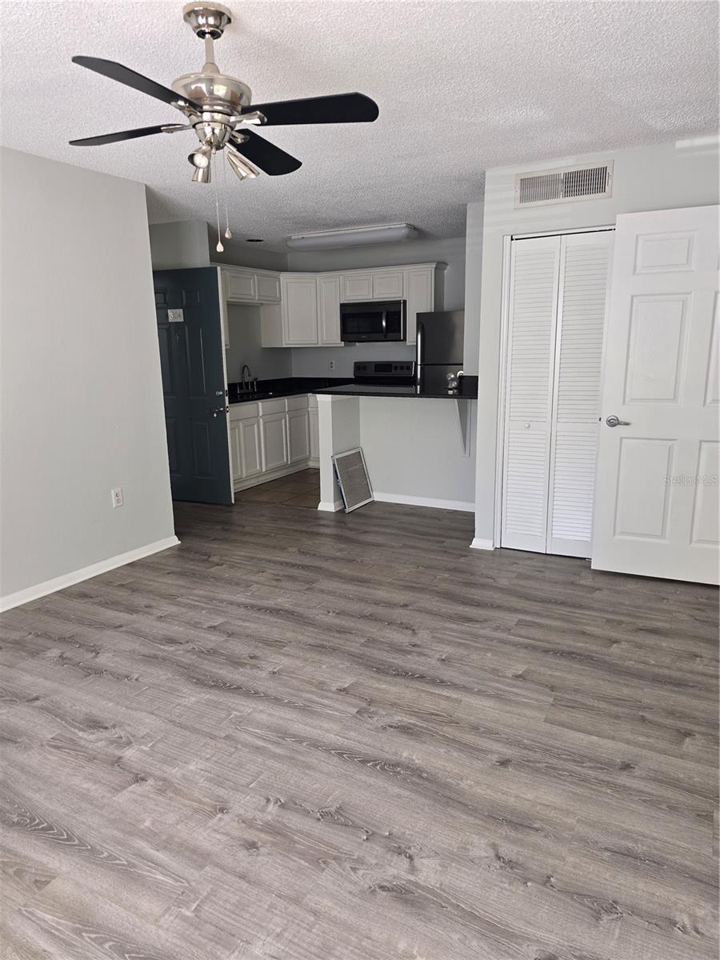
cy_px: 480
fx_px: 638
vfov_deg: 73.9
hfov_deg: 58.9
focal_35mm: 23
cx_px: 360
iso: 25
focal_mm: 6.3
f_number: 1.7
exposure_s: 1/60
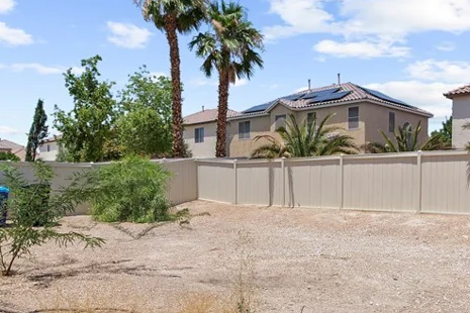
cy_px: 197
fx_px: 431
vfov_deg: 39.7
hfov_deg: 56.4
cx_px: 300
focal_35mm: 33
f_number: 11
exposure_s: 1/125
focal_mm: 10
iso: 100
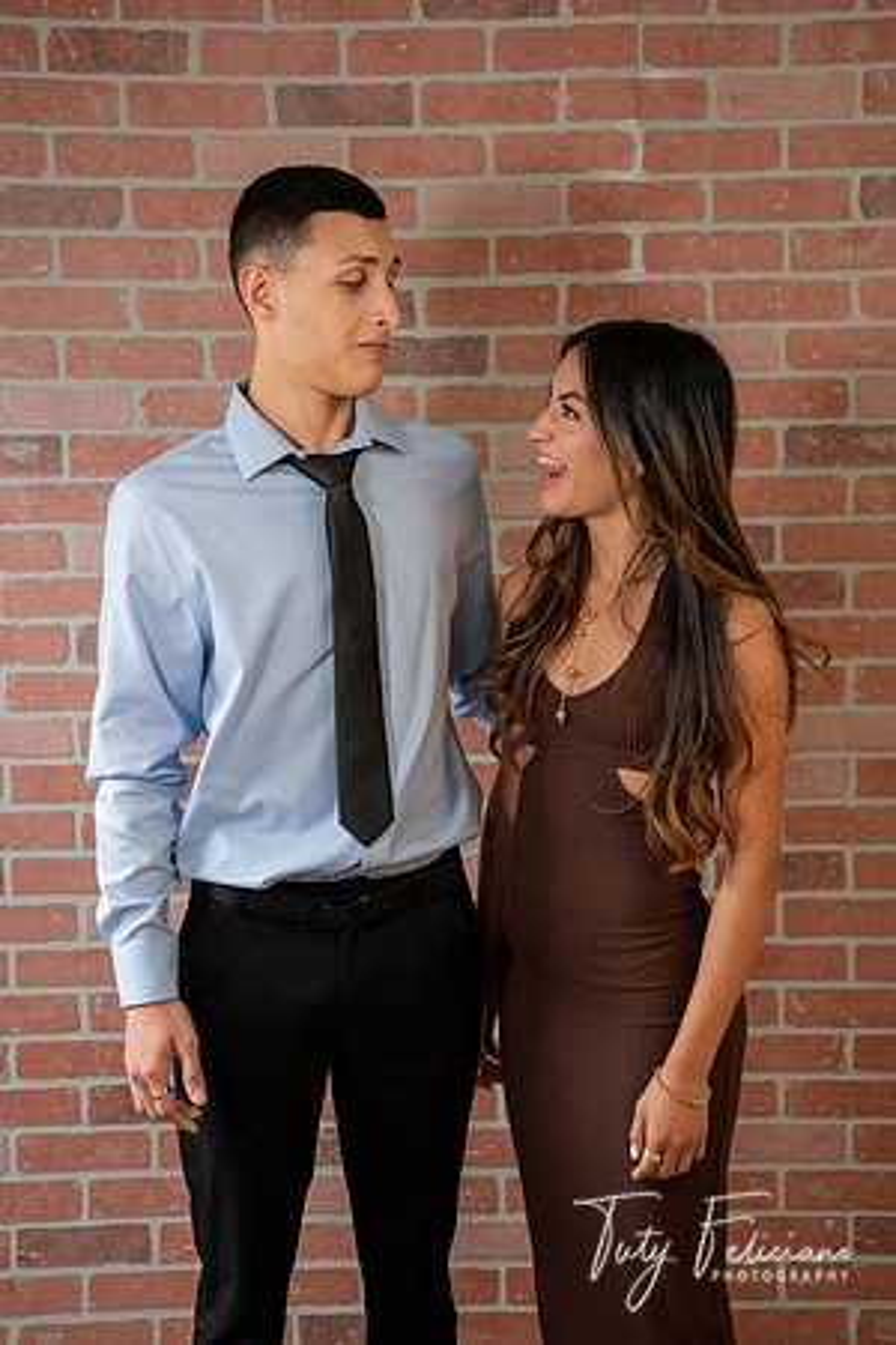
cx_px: 448
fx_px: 1904
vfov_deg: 38.9
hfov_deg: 26.5
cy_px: 672
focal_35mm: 51
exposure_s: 1/80
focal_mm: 51
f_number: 5.6
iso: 1600
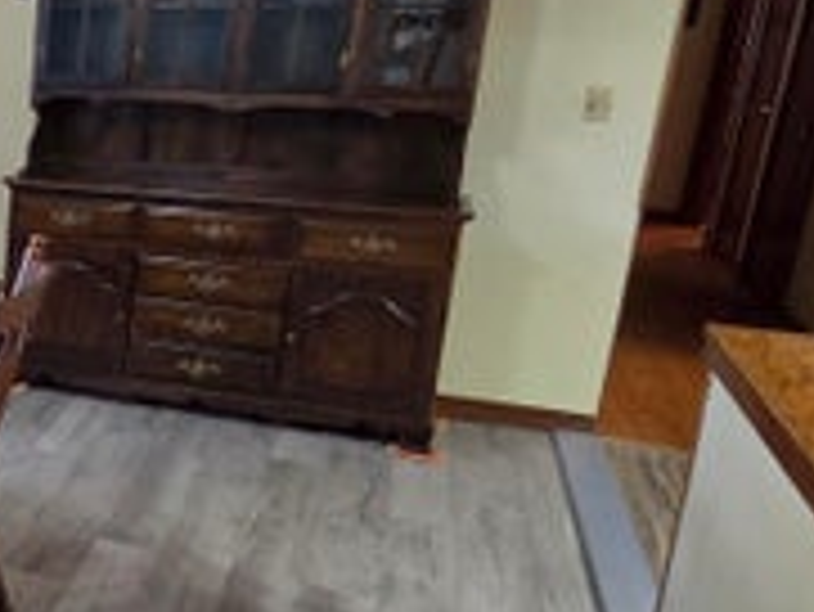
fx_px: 1082
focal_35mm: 46
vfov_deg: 31.6
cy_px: 297
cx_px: -319
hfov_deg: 29.9
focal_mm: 2.2
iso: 200
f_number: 2.2
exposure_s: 1/60
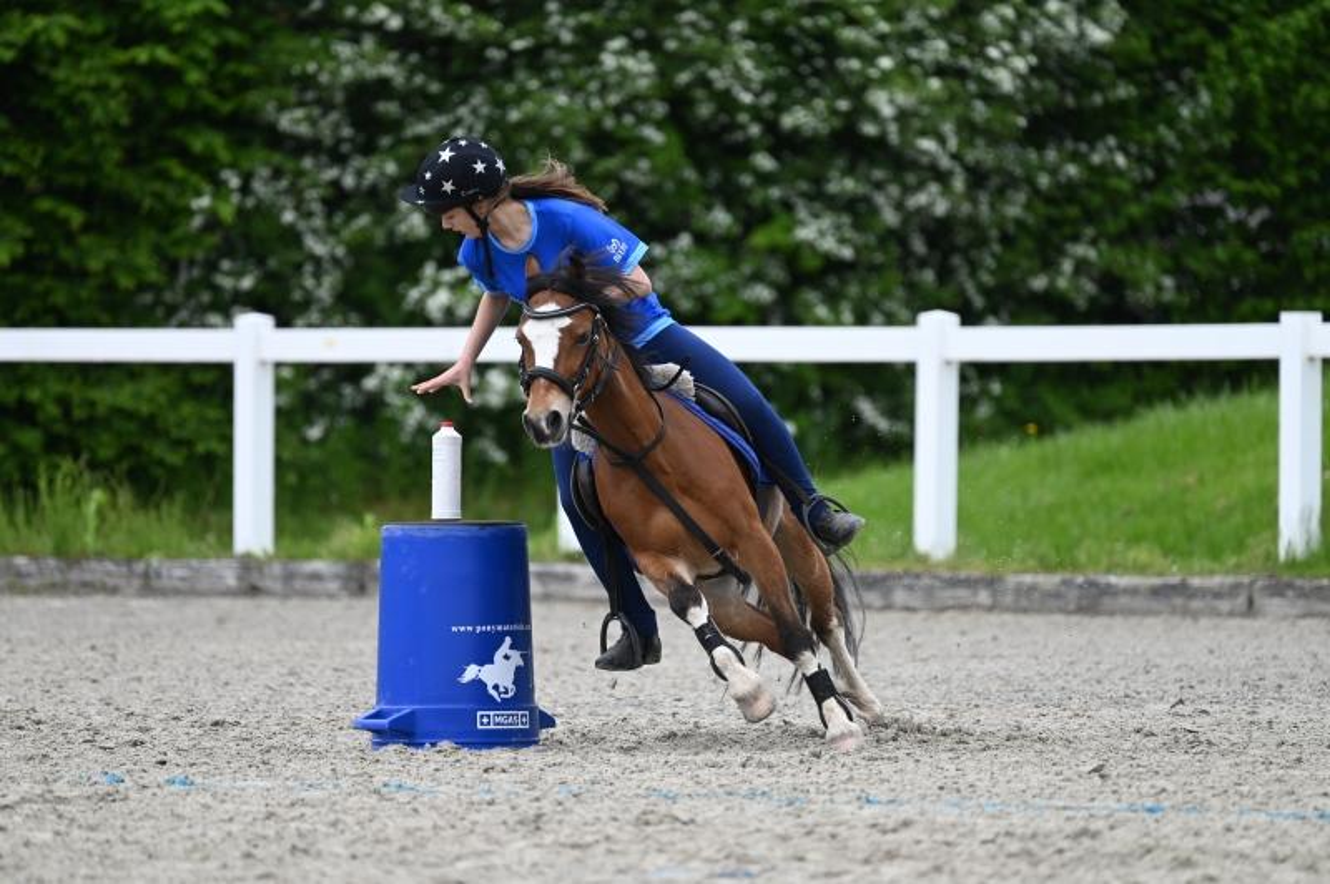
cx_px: 665
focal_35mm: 360
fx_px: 13289
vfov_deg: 3.8
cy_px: 442
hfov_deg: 5.7
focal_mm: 360
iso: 640
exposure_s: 1/1250
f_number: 5.6
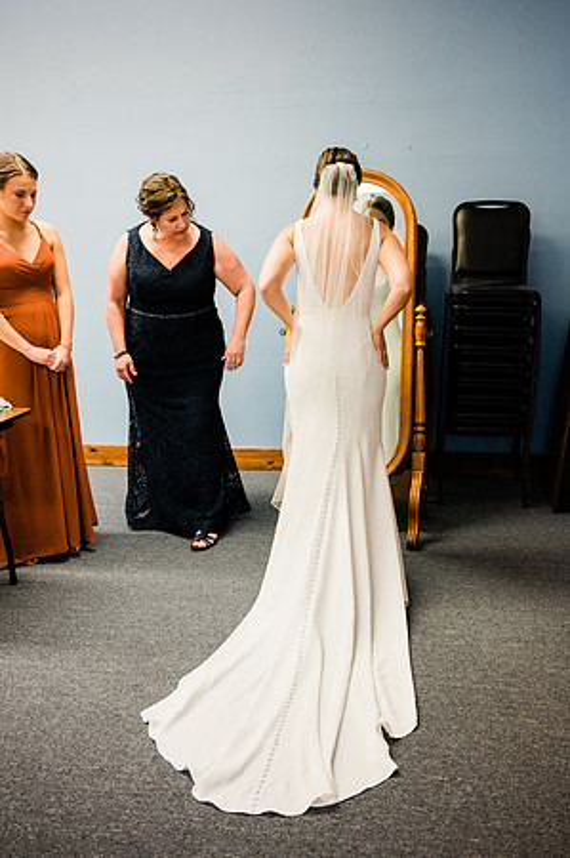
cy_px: 429
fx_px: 774
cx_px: 285
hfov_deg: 40.4
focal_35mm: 32
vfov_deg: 58.0
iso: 1600
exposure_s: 1/250
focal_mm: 32.5
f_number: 4
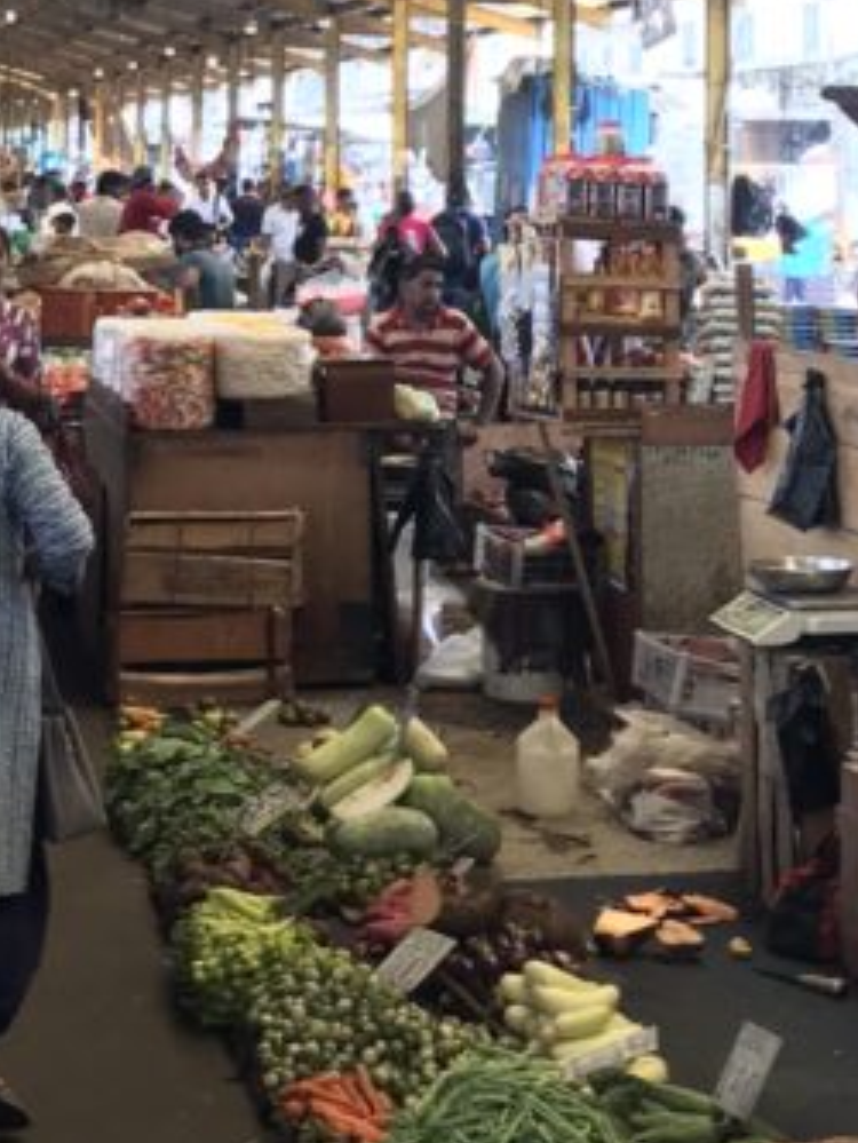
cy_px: 34
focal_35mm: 86
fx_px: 2840
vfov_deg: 22.0
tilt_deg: +2.4
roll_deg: -2.2
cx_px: 202
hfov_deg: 17.1
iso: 40
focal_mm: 3.99
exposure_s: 1/100
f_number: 1.8
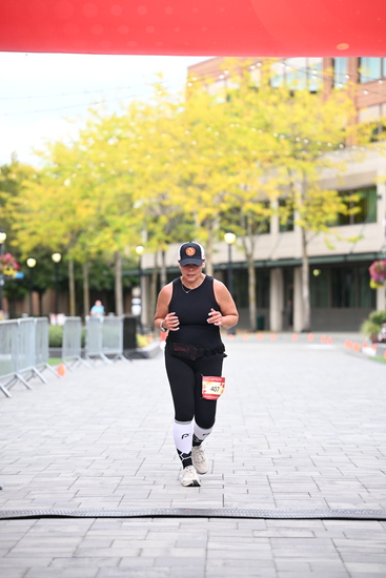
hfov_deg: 12.5
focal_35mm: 110
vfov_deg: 18.6
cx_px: 193
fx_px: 1768
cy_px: 289
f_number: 2.8
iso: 640
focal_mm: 110
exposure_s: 1/1000
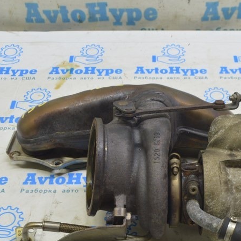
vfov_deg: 29.1
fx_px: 457
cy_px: 178
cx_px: 160
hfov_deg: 29.4
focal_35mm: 58
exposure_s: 1/20
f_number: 5.6
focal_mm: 20
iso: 400
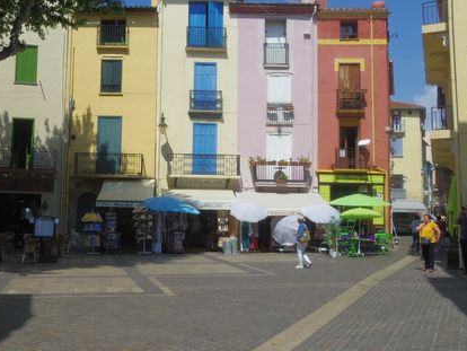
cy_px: 163
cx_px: 164
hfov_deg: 44.2
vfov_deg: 34.4
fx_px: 567
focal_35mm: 42
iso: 100
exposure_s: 1/1000
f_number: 4.5
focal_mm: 5.2
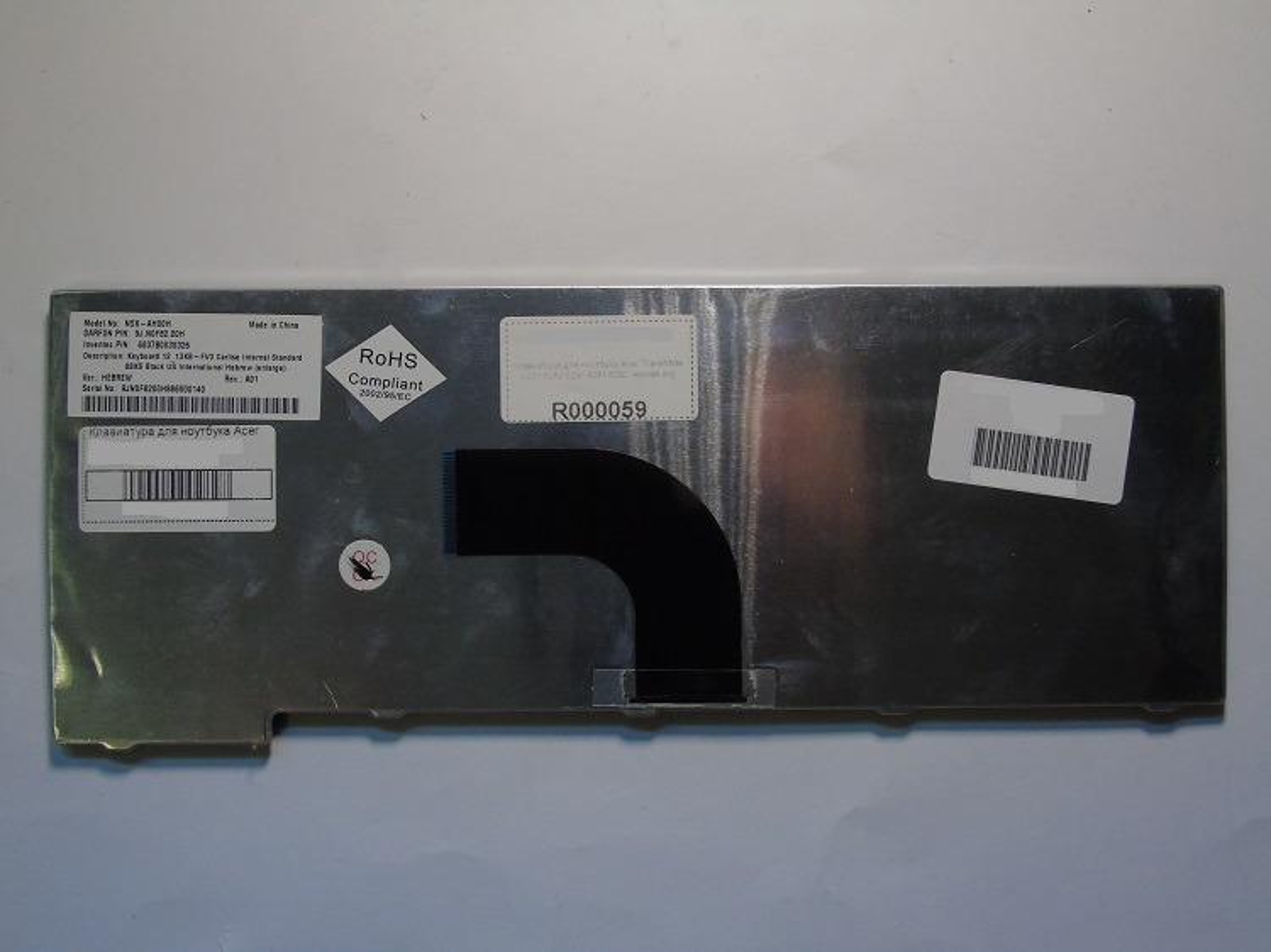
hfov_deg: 54.0
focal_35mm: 34
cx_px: 636
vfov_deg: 41.8
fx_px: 1248
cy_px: 476
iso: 200
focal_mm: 6.1
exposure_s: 1/20
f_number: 6.3
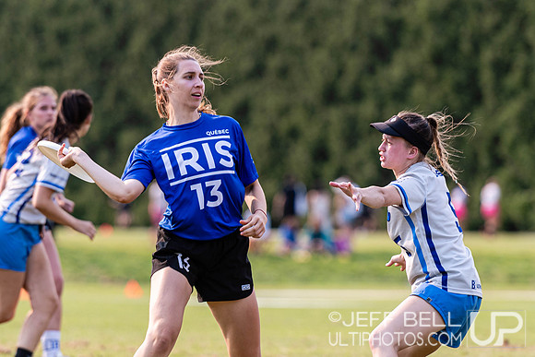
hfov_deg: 4.8
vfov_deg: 3.2
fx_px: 6344
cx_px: 265
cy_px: 181
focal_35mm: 427
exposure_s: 1/1250
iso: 140
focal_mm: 200
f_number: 3.2
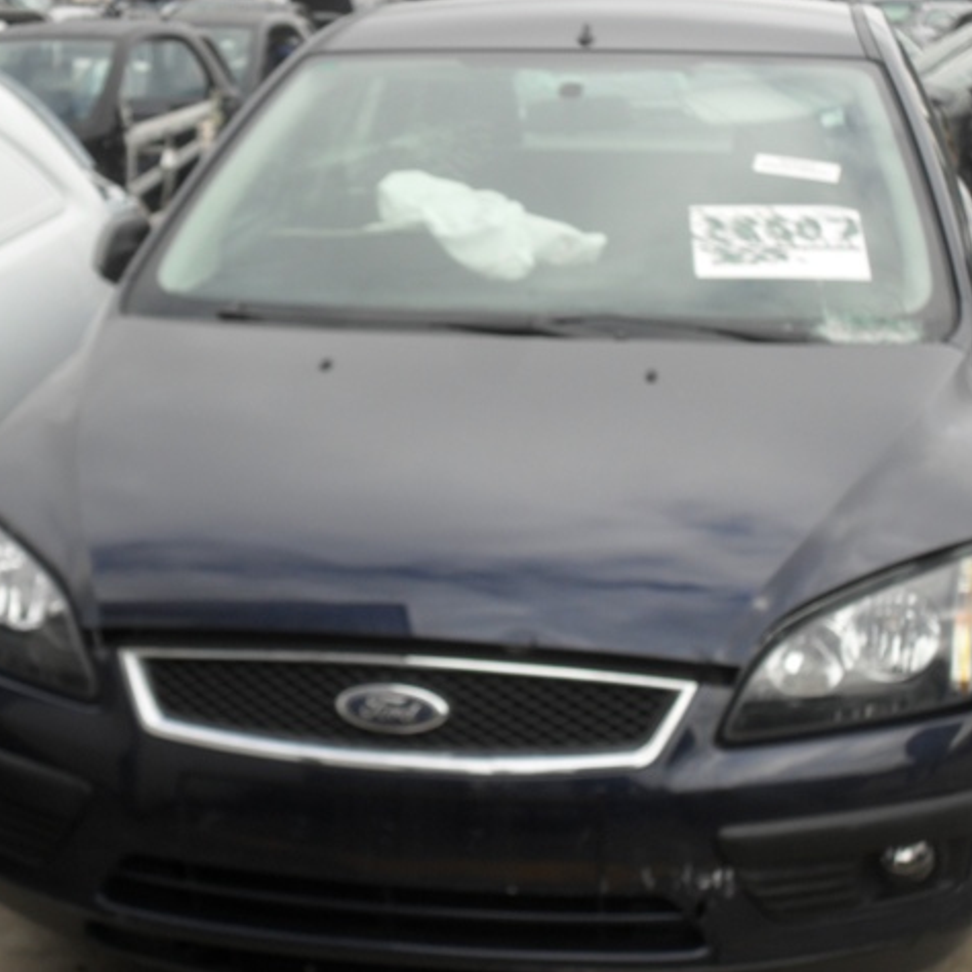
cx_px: 465
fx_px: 2160
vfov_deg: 25.4
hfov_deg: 25.4
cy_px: 484
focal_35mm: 68
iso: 100
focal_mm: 10.1
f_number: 4.3
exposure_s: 1/350
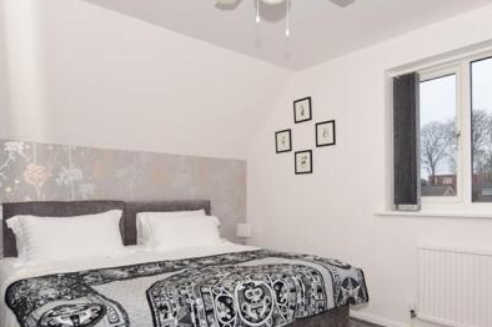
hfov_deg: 71.1
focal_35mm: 25
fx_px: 341
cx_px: 283
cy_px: 198
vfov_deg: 50.8
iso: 400
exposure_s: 1/50
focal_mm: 10
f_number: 5.6
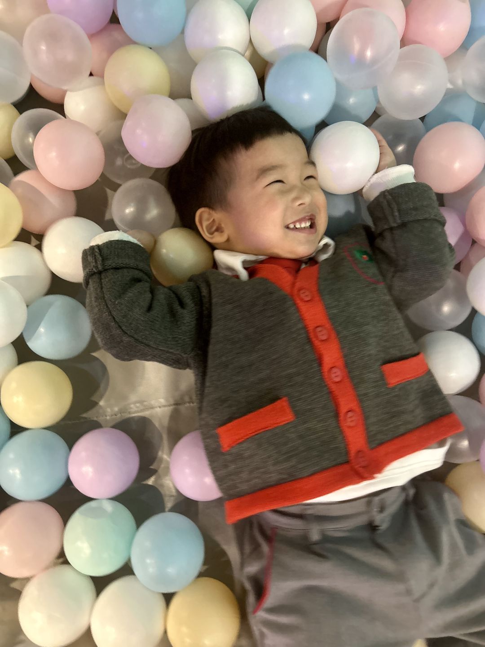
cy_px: 324
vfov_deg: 67.3
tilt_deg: -77.8
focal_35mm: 26
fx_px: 486
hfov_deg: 53.1
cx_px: 242
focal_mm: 5.7
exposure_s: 1/30
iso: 500
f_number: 1.5
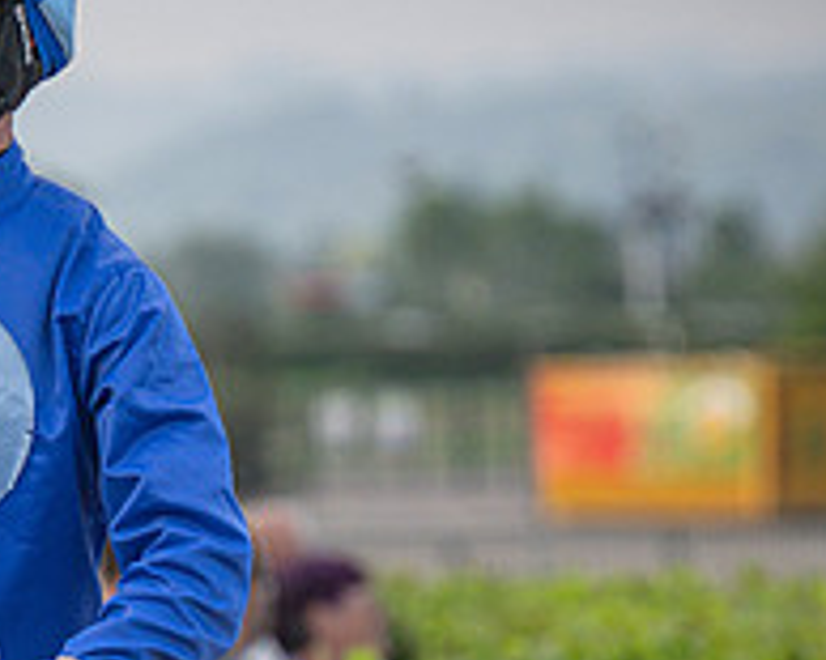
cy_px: 613
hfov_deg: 2.9
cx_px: 290
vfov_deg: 2.3
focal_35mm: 679
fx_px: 16591
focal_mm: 175
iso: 400
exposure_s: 1/1250
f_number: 4
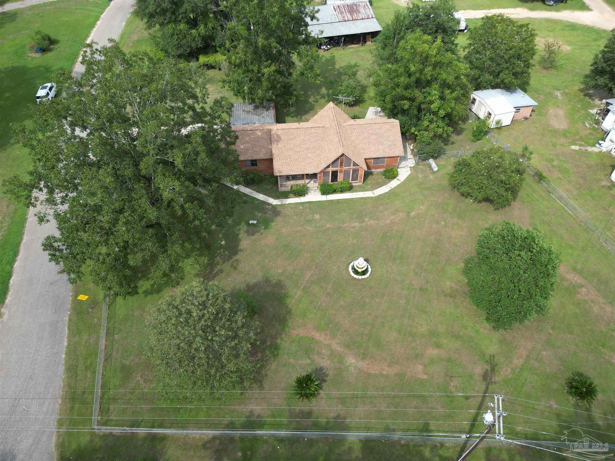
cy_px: 230
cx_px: 308
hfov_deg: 71.6
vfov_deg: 56.8
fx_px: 426
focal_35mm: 24
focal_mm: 6.72
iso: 100
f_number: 1.7
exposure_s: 1/1500
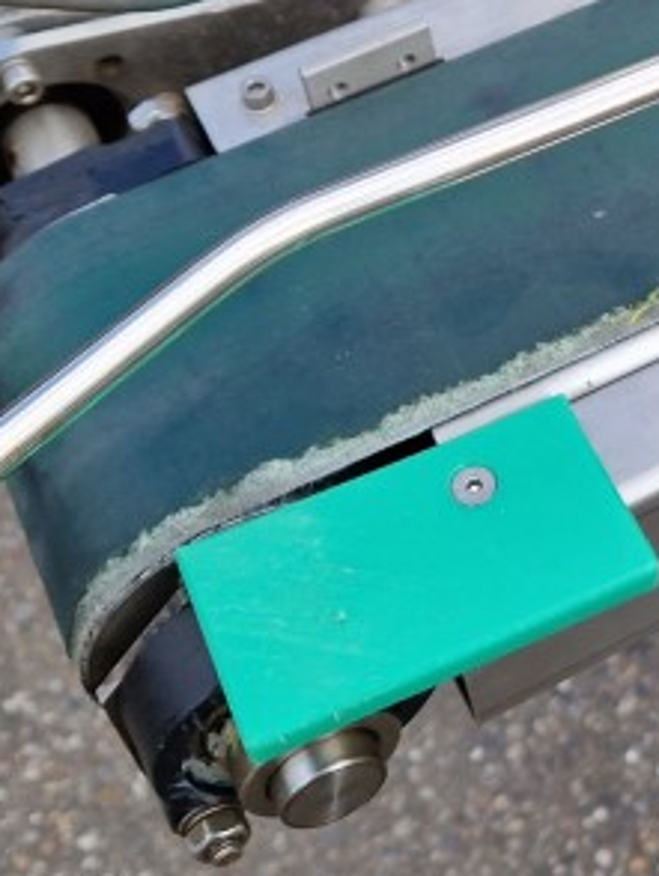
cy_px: 182
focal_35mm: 80
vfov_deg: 24.0
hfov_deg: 17.6
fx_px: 2028
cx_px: 793
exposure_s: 1/402
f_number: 1.8
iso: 50
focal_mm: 5.4
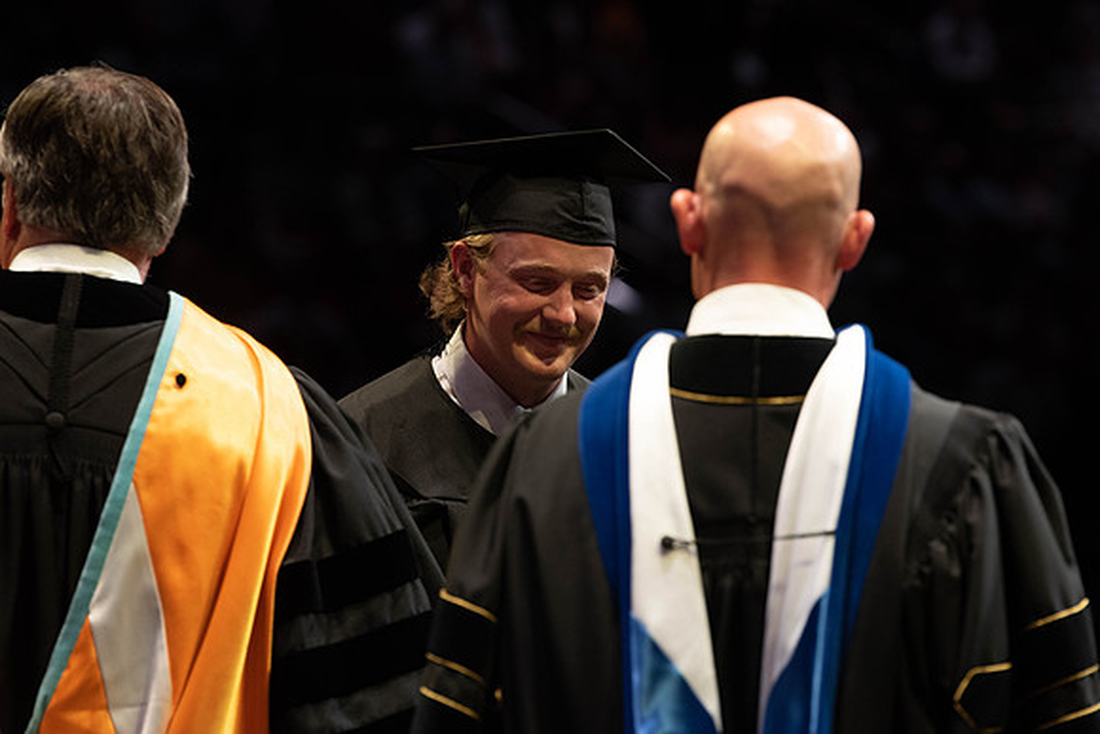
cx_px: 592
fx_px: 6084
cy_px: 339
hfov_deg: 10.3
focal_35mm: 199
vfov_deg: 6.9
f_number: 4.5
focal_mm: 185
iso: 1600
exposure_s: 1/320
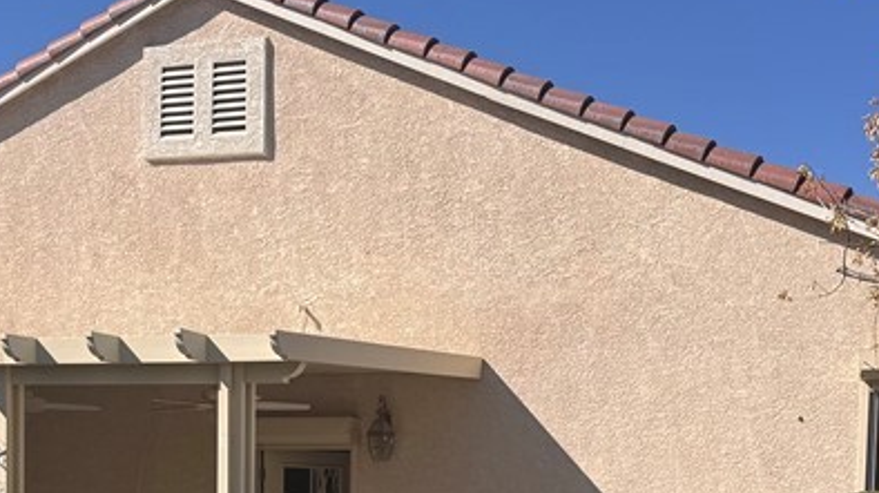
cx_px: 469
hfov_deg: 31.0
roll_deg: -1.1
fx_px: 1584
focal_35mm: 68
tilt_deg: -3.4
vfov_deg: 16.8
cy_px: 611
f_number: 1.78
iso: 80
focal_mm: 6.76
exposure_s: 1/5348
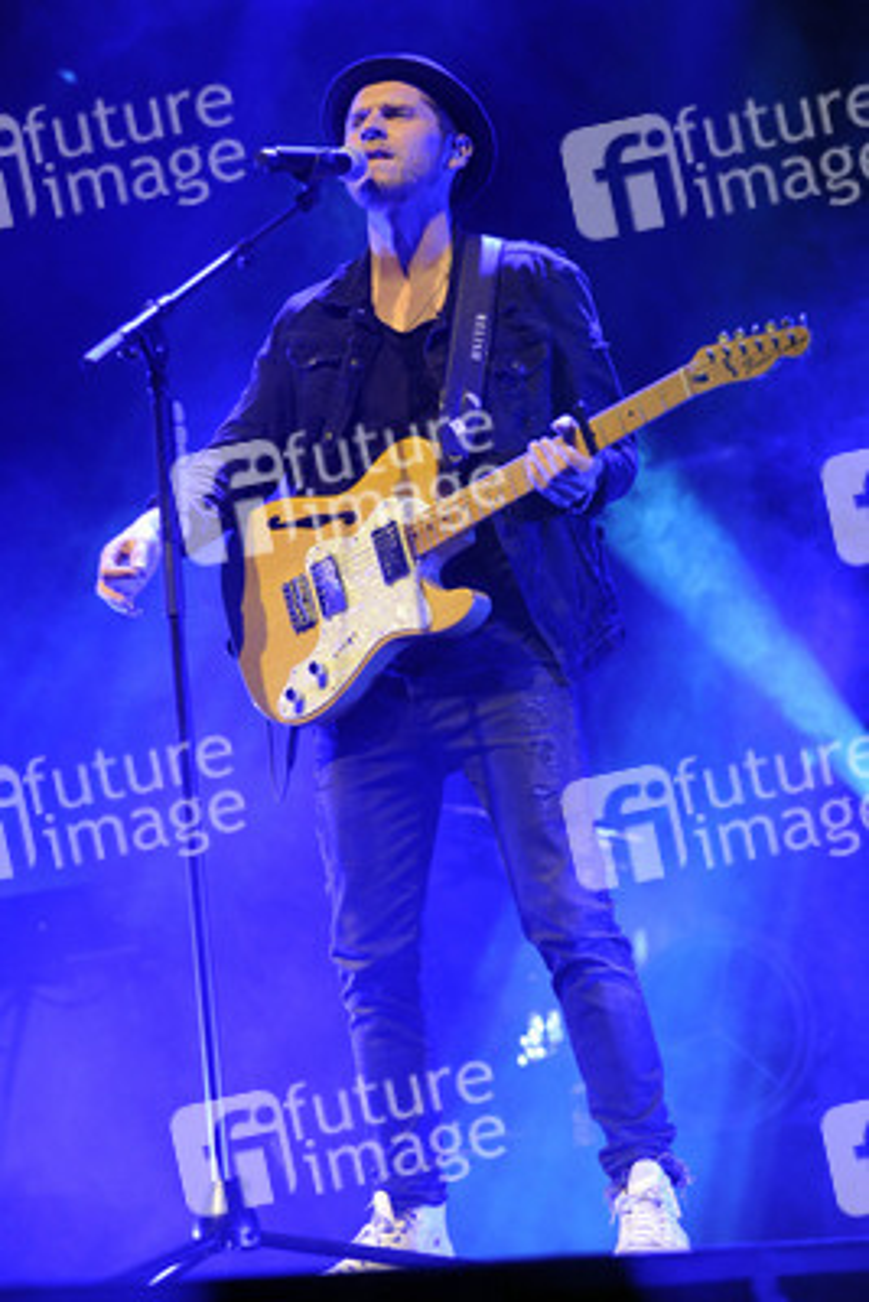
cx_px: 434
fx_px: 2894
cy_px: 651
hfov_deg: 17.1
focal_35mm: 80
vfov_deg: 25.4
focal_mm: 80
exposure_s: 1/400
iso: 2500
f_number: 3.5
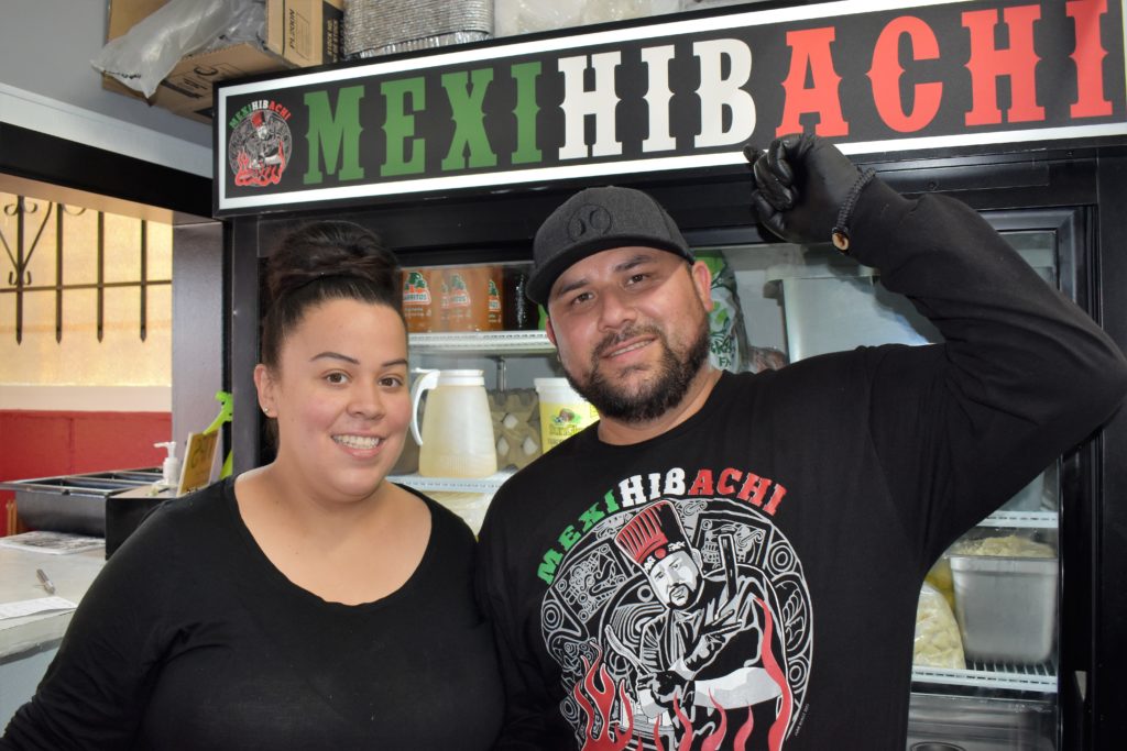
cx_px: 564
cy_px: 376
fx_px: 986
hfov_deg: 59.5
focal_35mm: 32
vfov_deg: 41.7
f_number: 5
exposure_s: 1/100
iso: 800
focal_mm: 21
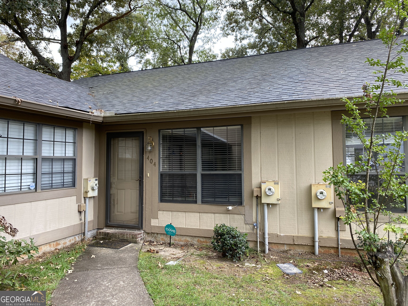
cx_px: 204
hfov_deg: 67.3
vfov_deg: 53.1
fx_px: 306
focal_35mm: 26
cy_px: 153
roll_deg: +1.4
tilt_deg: +3.0
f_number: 1.8
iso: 32
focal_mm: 4.25
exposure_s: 1/219
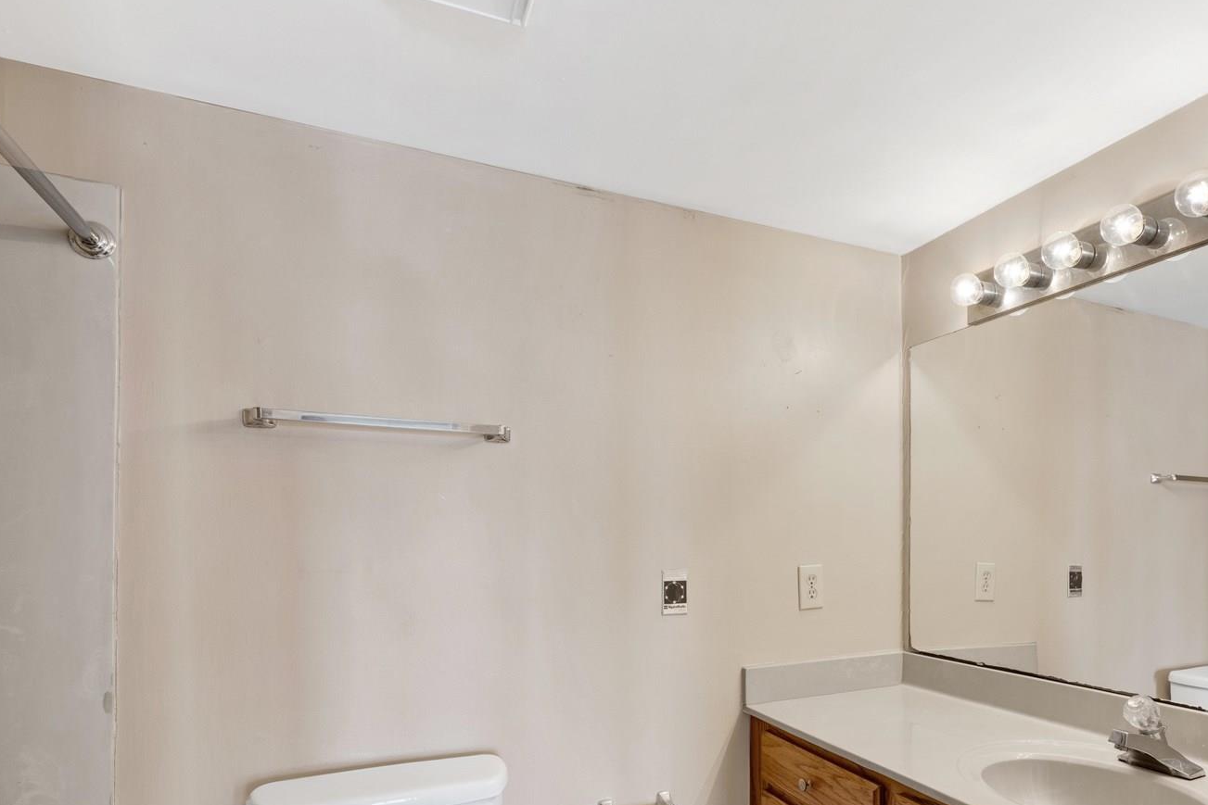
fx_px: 738
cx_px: 772
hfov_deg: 76.8
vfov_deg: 56.1
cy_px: 532
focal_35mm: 22
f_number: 11
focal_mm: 14
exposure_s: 1/10
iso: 400
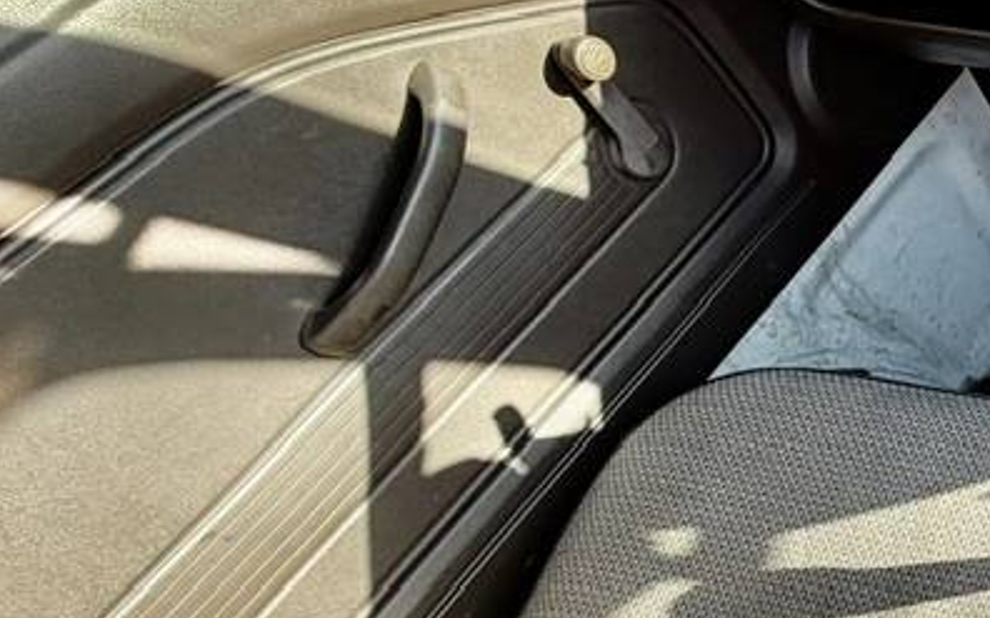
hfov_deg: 27.4
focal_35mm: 48
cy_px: 508
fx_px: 1294
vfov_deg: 26.3
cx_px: 1518
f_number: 2.2
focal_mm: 2.22
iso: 40
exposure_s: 1/144
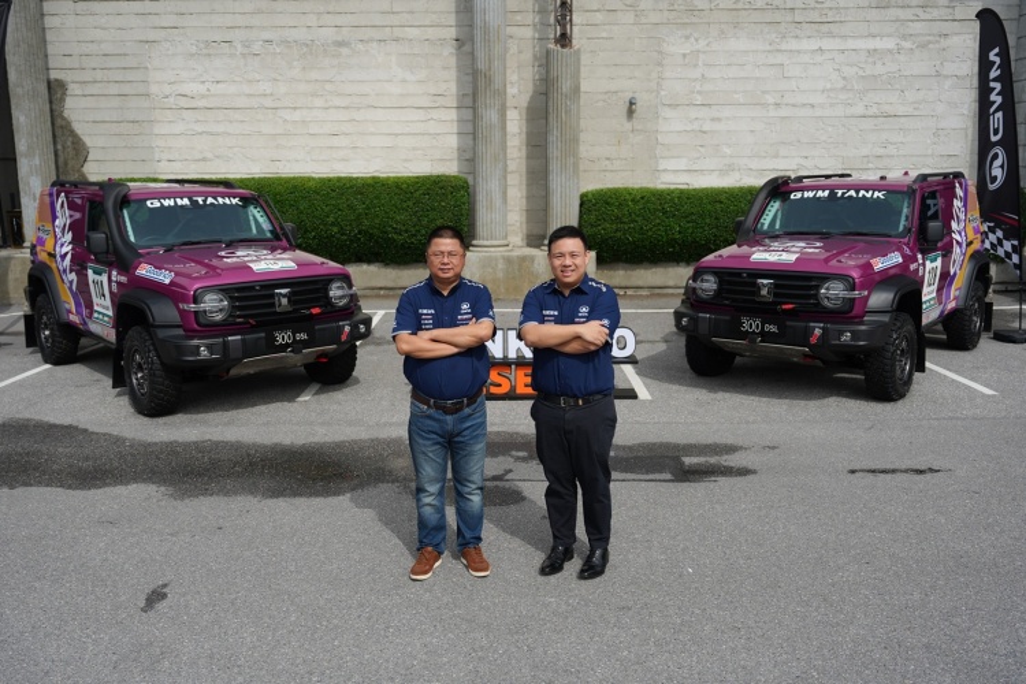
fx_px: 912
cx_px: 513
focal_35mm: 32
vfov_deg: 41.1
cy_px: 342
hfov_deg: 58.7
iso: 100
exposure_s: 1/2000
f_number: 2.8
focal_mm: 32
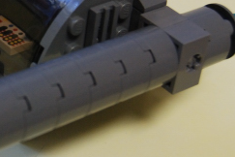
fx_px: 903
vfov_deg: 9.9
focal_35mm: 138
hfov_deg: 14.4
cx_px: -37
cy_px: 49
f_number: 6.3
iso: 800
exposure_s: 1/25
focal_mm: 35
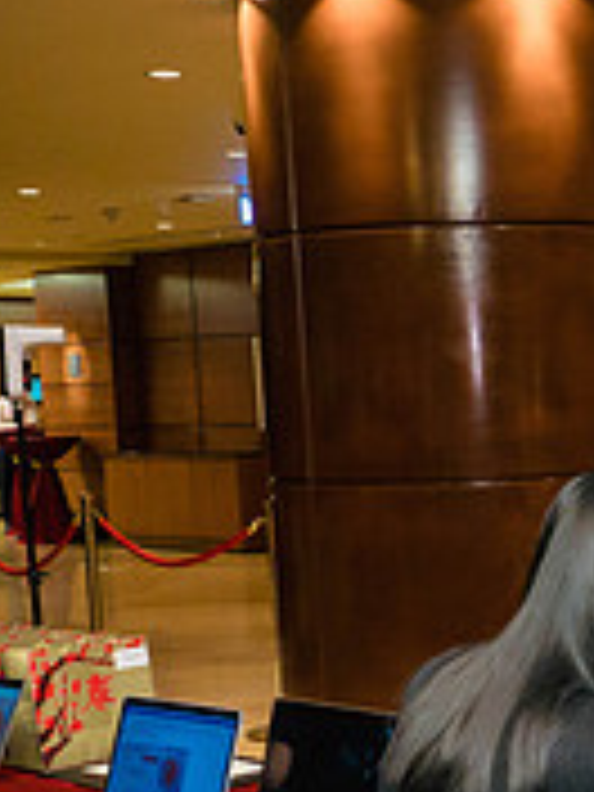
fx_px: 1807
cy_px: 664
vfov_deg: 24.2
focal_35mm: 79
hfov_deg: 17.5
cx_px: 765
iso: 1600
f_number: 2.8
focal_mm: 12
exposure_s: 1/80
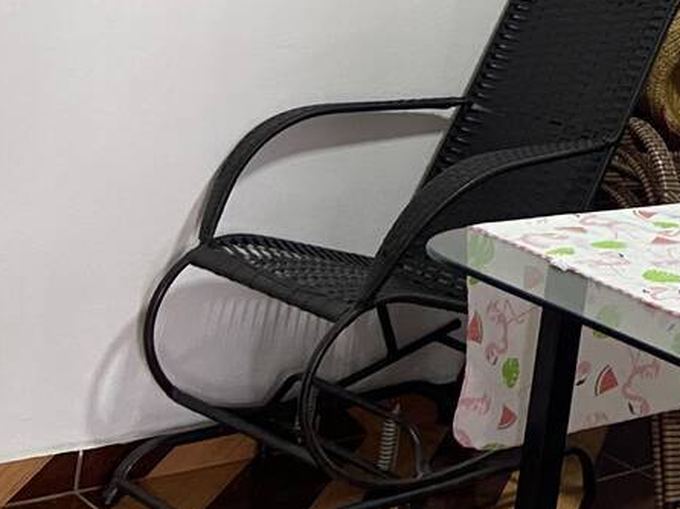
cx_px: 1081
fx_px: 1649
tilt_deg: +0.5
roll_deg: -8.3
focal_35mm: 84
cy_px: -145
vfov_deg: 16.6
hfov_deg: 19.6
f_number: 1.8
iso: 250
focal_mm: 4.25
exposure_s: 1/60
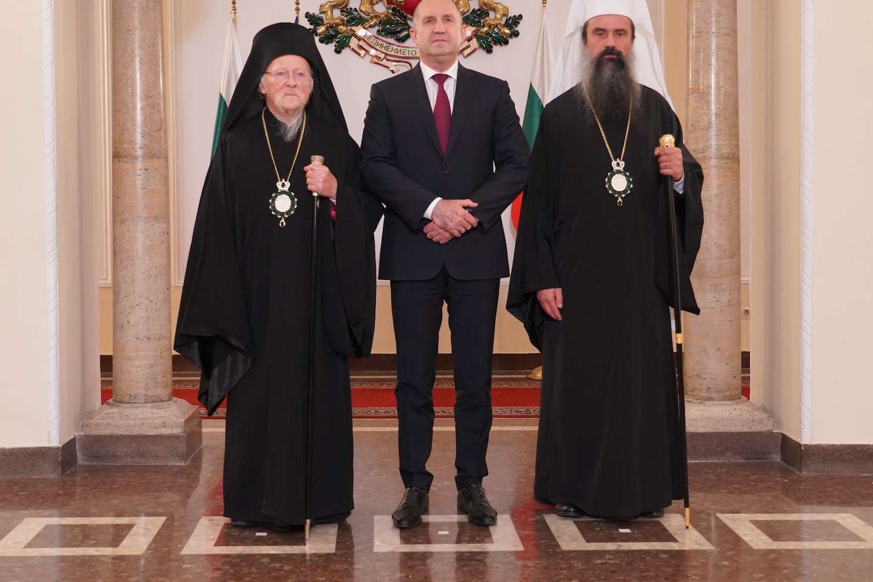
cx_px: 410
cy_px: 264
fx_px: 1213
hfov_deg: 39.6
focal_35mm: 50
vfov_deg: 27.0
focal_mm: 38
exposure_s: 1/160
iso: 5000
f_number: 4
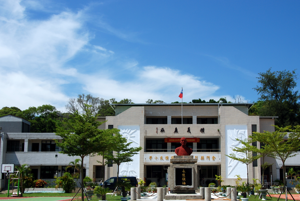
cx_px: 166
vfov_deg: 25.3
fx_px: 447
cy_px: 117
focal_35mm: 54
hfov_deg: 37.0
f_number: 6.3
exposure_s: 1/160
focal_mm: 29
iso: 100
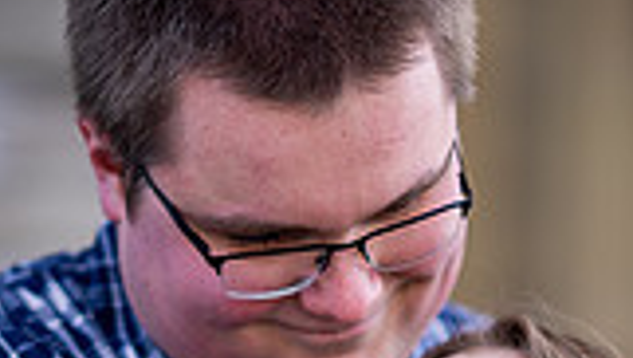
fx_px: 4184
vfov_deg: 4.8
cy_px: 728
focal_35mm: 249
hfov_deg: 8.7
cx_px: 334
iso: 160
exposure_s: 1/1600
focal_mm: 85
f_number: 1.4
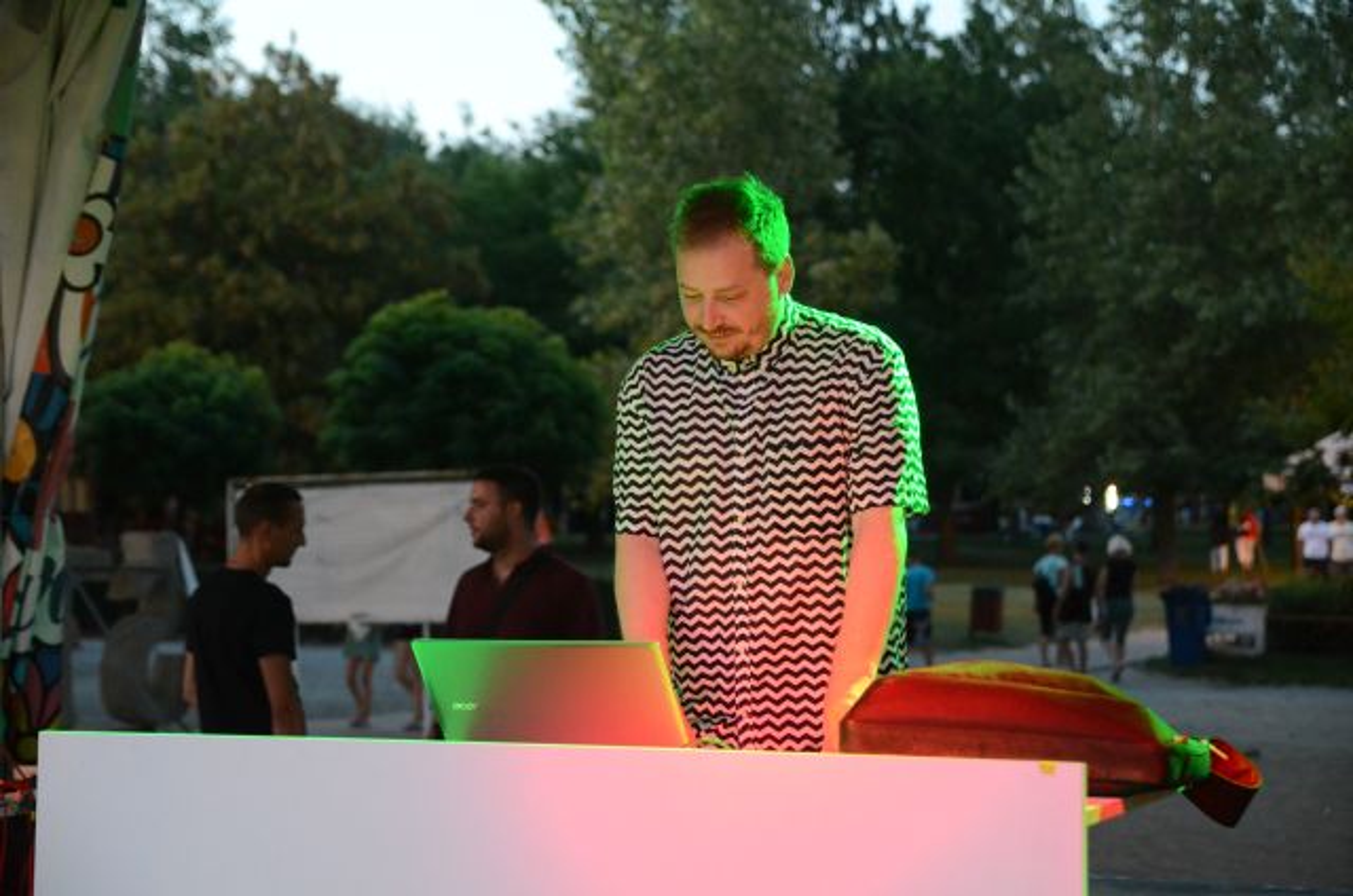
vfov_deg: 18.1
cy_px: 448
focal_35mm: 75
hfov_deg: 27.0
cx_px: 676
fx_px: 2813
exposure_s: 1/50
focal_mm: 50
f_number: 2.8
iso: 3200
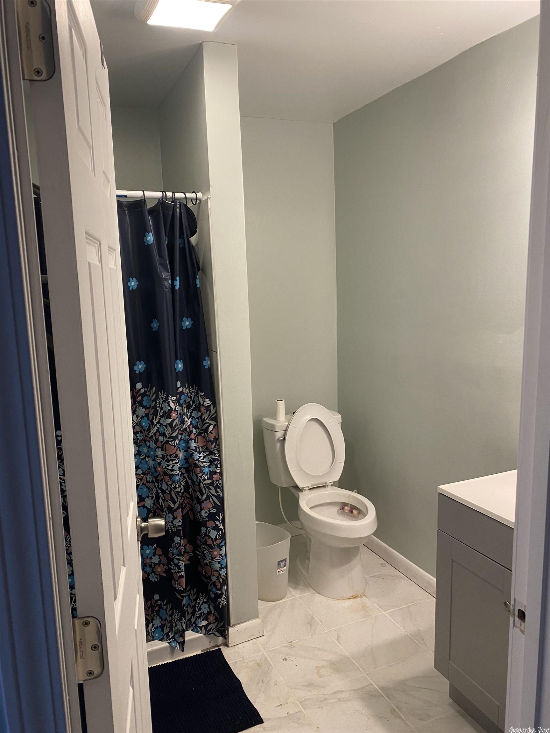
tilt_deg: -7.2
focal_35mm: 26
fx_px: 551
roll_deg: +0.7
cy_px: 366
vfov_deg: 67.3
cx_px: 275
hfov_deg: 53.1
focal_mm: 4.25
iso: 125
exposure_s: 1/60
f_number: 1.8
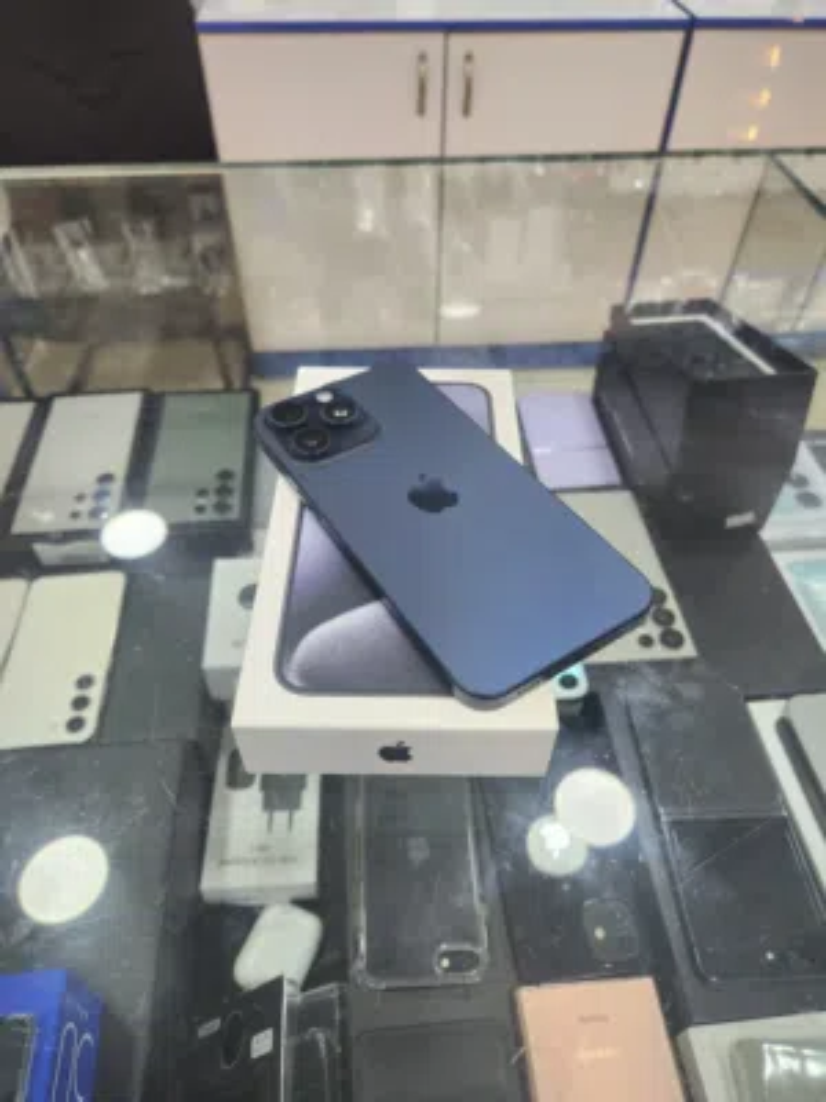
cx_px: 413
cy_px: 551
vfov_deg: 73.9
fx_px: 732
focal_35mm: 23
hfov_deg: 58.9
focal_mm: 5.4
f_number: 1.8
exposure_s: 1/100
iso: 160
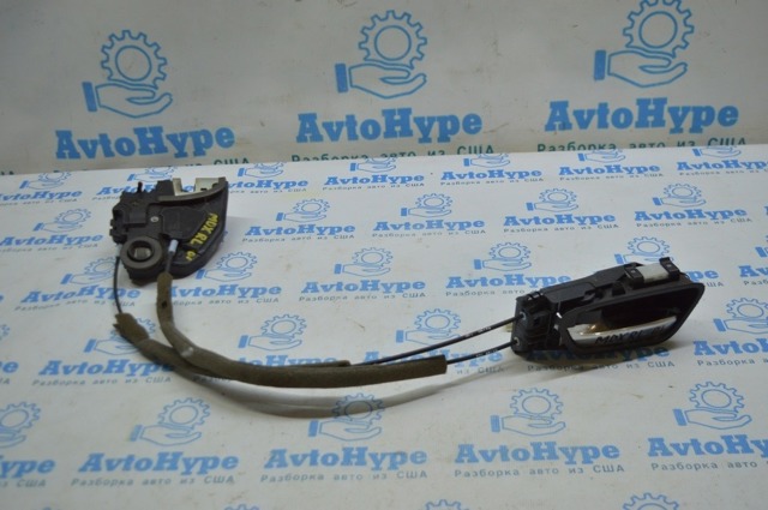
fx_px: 863
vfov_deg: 32.9
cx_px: 384
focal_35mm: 40
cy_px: 255
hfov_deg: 48.0
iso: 400
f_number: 4
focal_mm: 27
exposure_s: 1/125
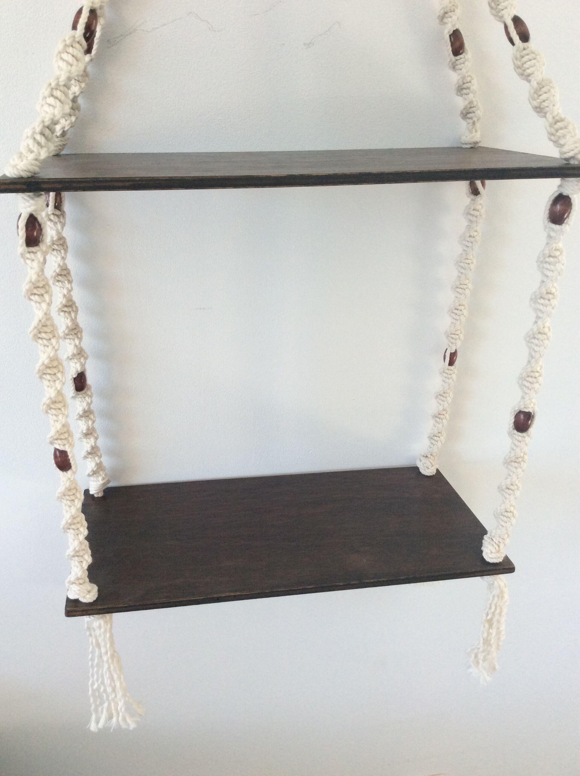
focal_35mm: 32
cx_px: 290
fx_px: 717
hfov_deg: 44.1
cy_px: 388
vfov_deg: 56.9
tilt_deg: -29.2
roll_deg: +0.1
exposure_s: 1/100
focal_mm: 3.3
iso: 64
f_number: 2.4
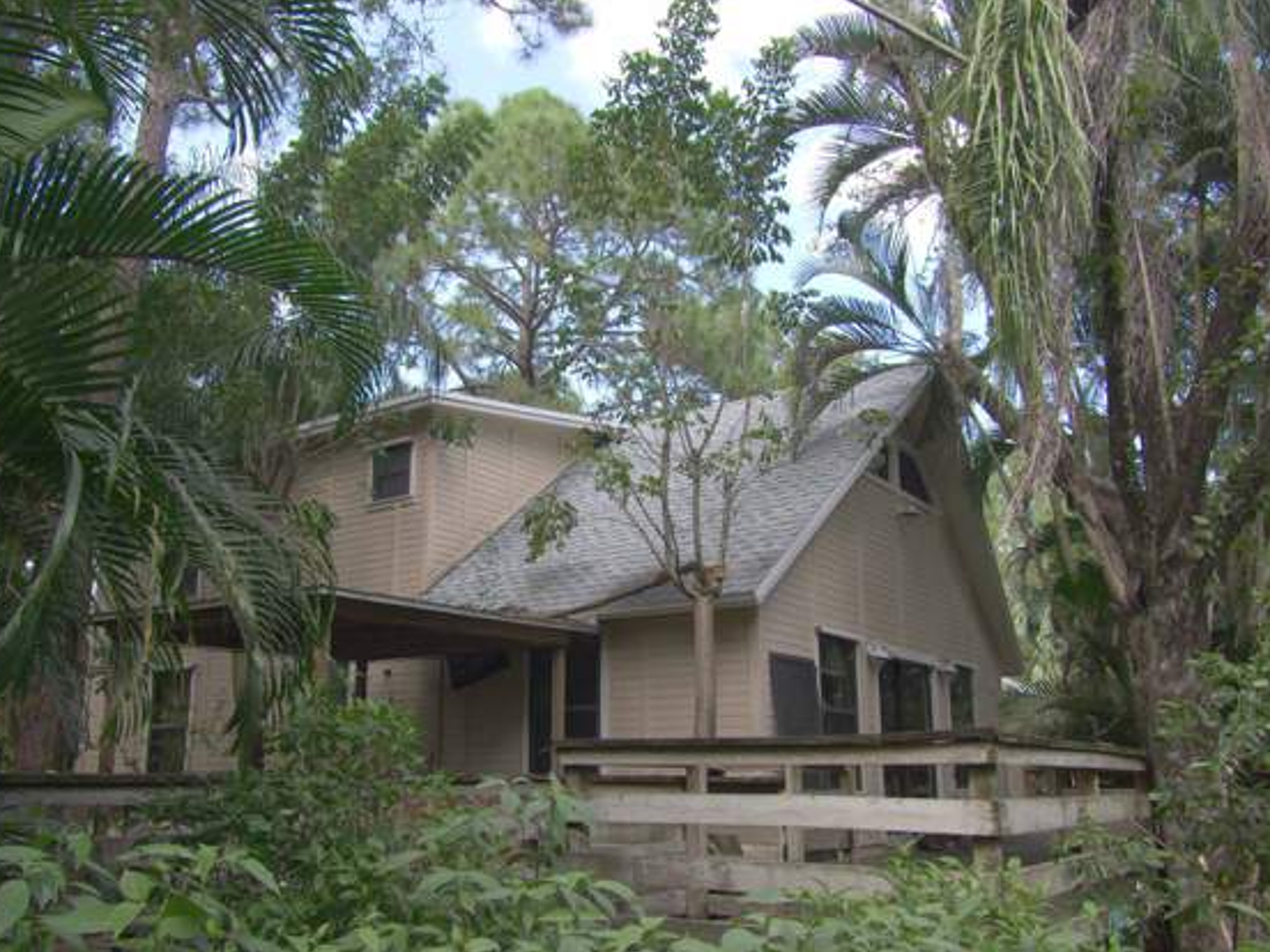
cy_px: 577
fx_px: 1064
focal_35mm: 29
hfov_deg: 61.7
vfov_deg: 47.9
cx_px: 630
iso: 2000
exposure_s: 1/1000
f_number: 5.6
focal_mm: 10
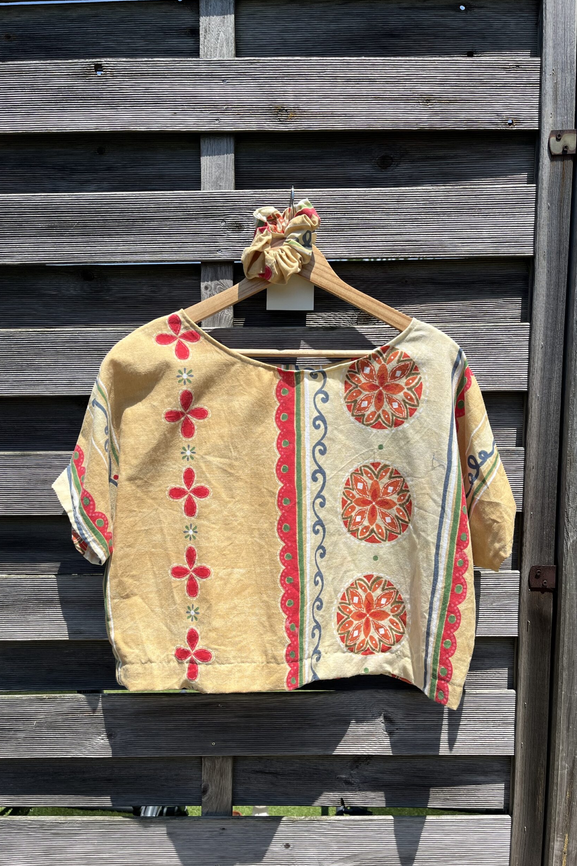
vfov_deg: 65.5
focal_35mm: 28
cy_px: 447
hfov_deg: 46.4
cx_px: 282
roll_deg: +0.8
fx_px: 673
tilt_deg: -3.1
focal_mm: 5.1
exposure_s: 1/4484
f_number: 1.6
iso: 50
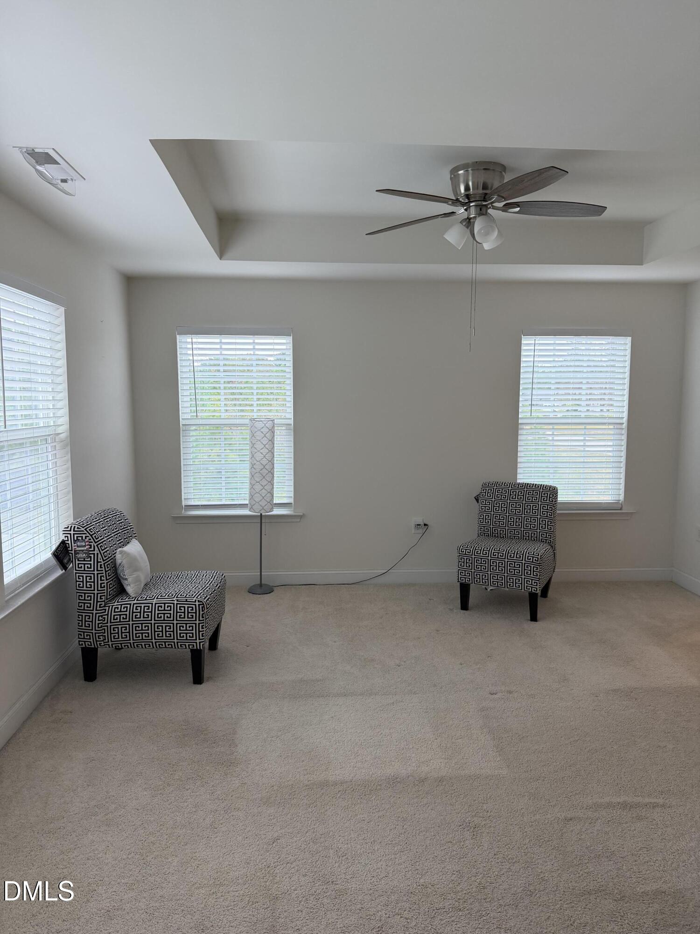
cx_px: 350
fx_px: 647
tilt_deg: -6.5
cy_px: 467
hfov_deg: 56.8
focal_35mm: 24
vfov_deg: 71.6
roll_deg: +1.1
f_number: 1.78
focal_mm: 6.76
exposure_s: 1/183
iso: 200
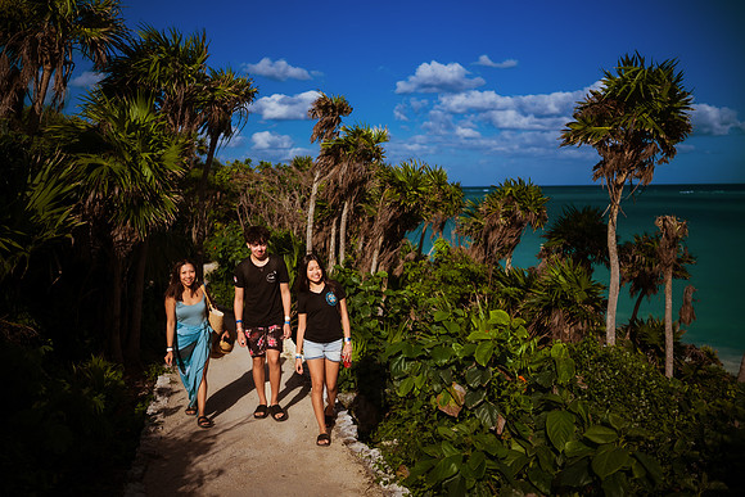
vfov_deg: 37.9
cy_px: 248
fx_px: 724
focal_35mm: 35
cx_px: 372
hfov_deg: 54.4
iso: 100
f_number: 1.8
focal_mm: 35
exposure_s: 1/8000
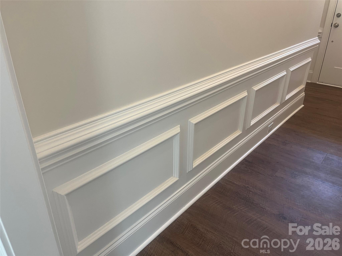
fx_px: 257
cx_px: 171
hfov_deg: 67.3
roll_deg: -0.4
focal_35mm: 26
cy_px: 128
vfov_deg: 53.1
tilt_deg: -26.5
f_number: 1.6
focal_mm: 5.1
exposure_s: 1/60
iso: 100
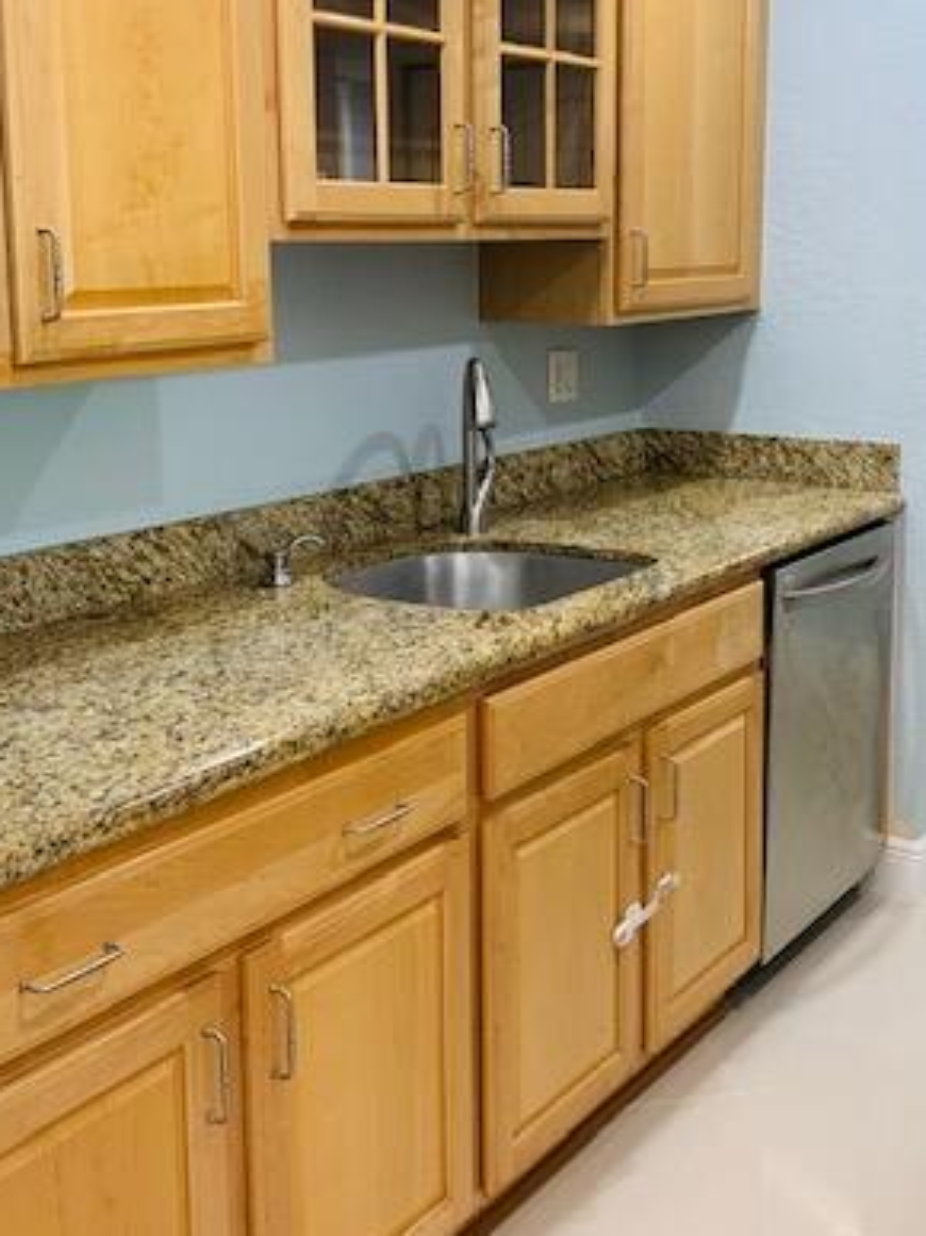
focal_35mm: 43
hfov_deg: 33.5
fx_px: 1535
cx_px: 546
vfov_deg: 43.6
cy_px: 482
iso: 80
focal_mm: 4.25
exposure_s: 1/60
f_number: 1.8
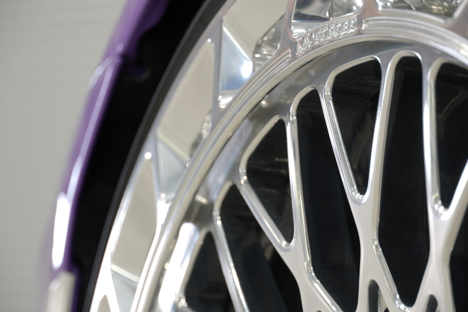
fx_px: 1638
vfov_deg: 10.9
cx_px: 234
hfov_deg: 16.3
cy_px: 156
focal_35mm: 126
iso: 50
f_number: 5.6
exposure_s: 1/2.5
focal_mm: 84
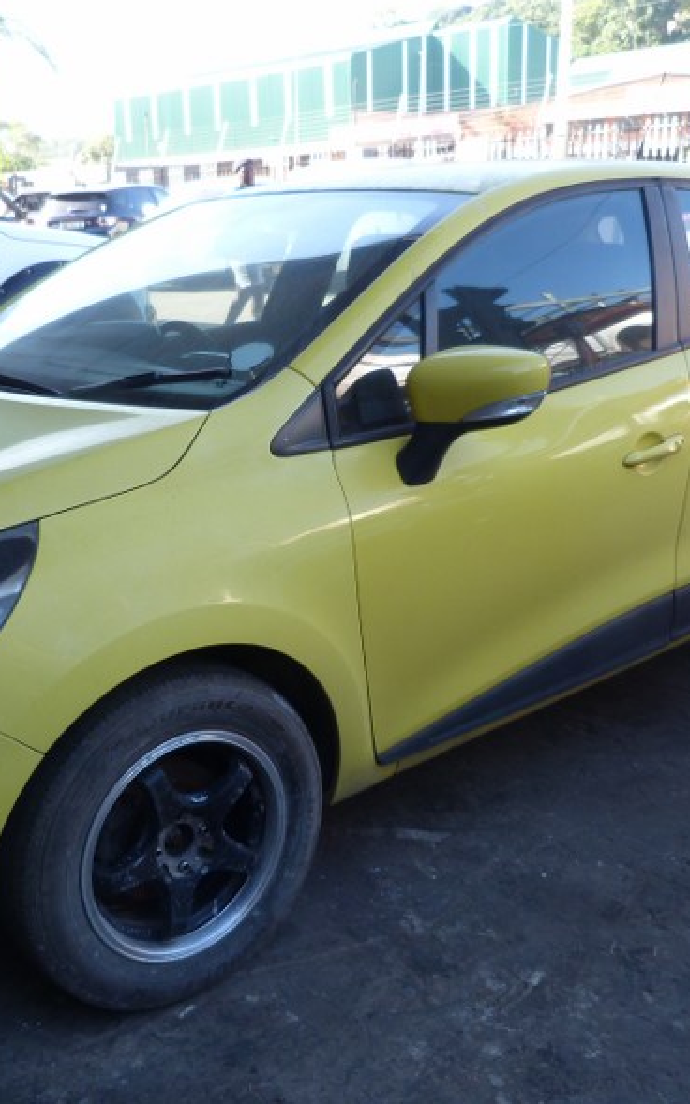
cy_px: 559
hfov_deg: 34.9
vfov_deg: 54.0
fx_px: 1083
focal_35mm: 36
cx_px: 223
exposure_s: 1/60
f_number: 2.8
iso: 80
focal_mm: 4.5
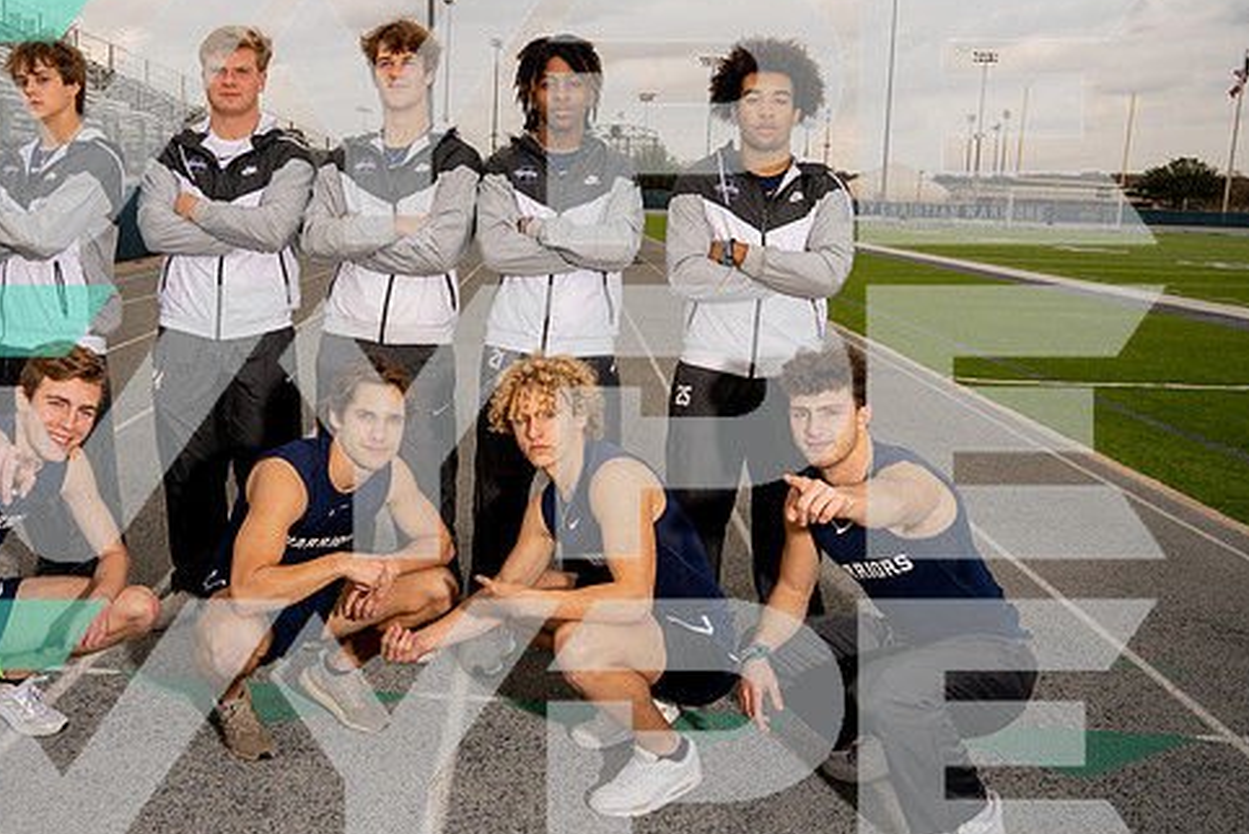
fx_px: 1250
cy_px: 406
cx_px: 479
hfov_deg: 52.6
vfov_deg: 36.9
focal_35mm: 36
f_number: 8
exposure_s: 1/250
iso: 250
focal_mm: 27
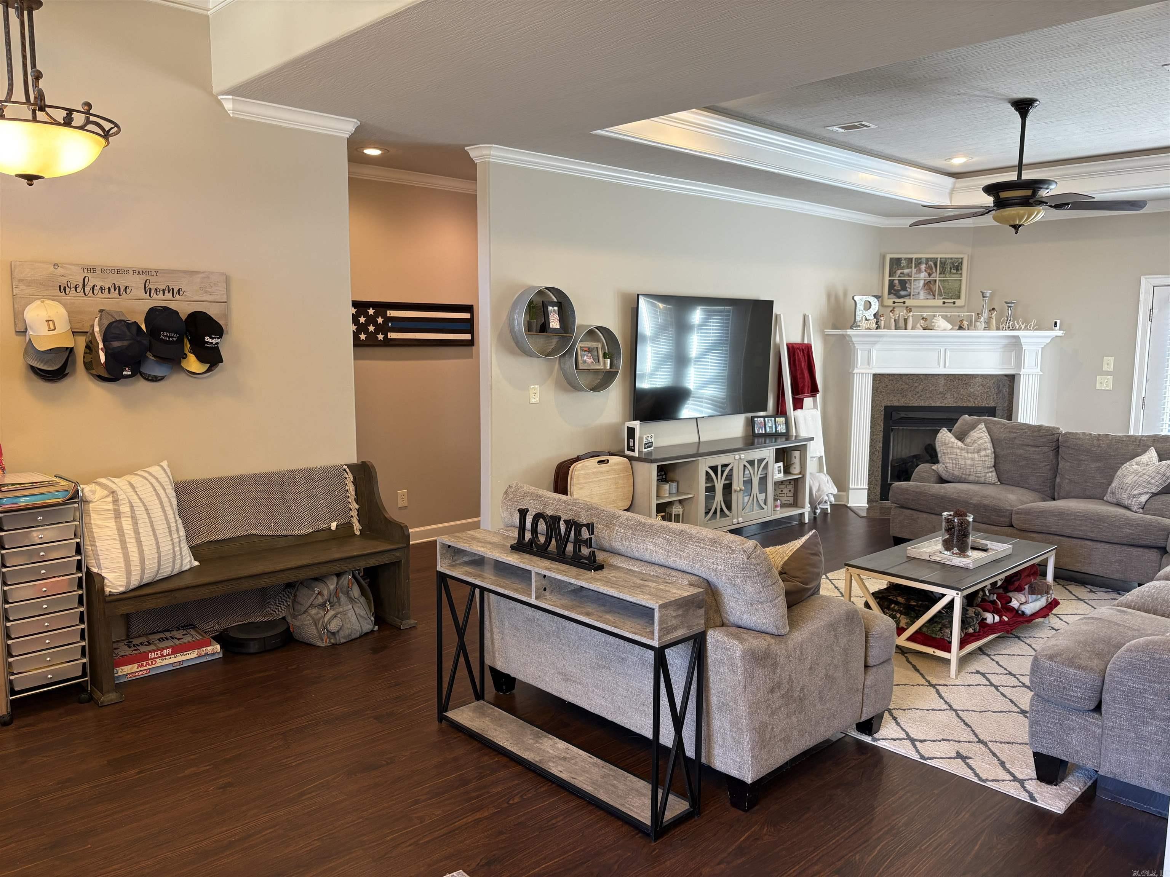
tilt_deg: -6.7
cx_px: 585
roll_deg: +0.1
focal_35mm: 26
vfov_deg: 53.1
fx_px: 879
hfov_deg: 67.3
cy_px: 438
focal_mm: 5.96
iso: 100
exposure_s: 1/60
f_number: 1.6
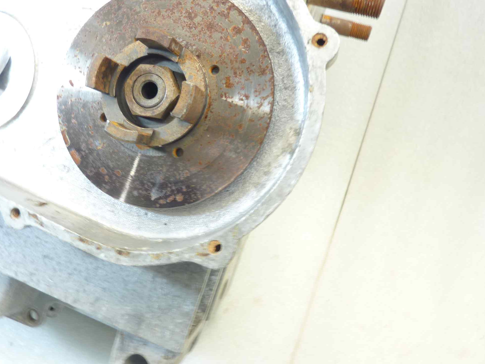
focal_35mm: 33
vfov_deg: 42.8
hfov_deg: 54.5
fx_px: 462
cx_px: 170
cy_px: 152
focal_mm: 4.1
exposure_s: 1/10
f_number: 3.3
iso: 80
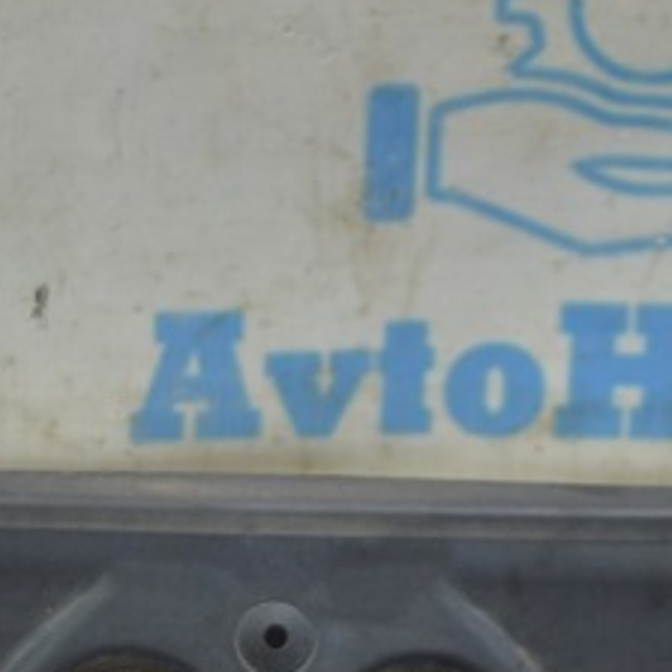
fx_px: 4397
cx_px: 198
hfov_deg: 8.7
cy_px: 602
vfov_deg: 8.7
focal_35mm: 200
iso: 400
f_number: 5.6
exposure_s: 1/20
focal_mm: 55
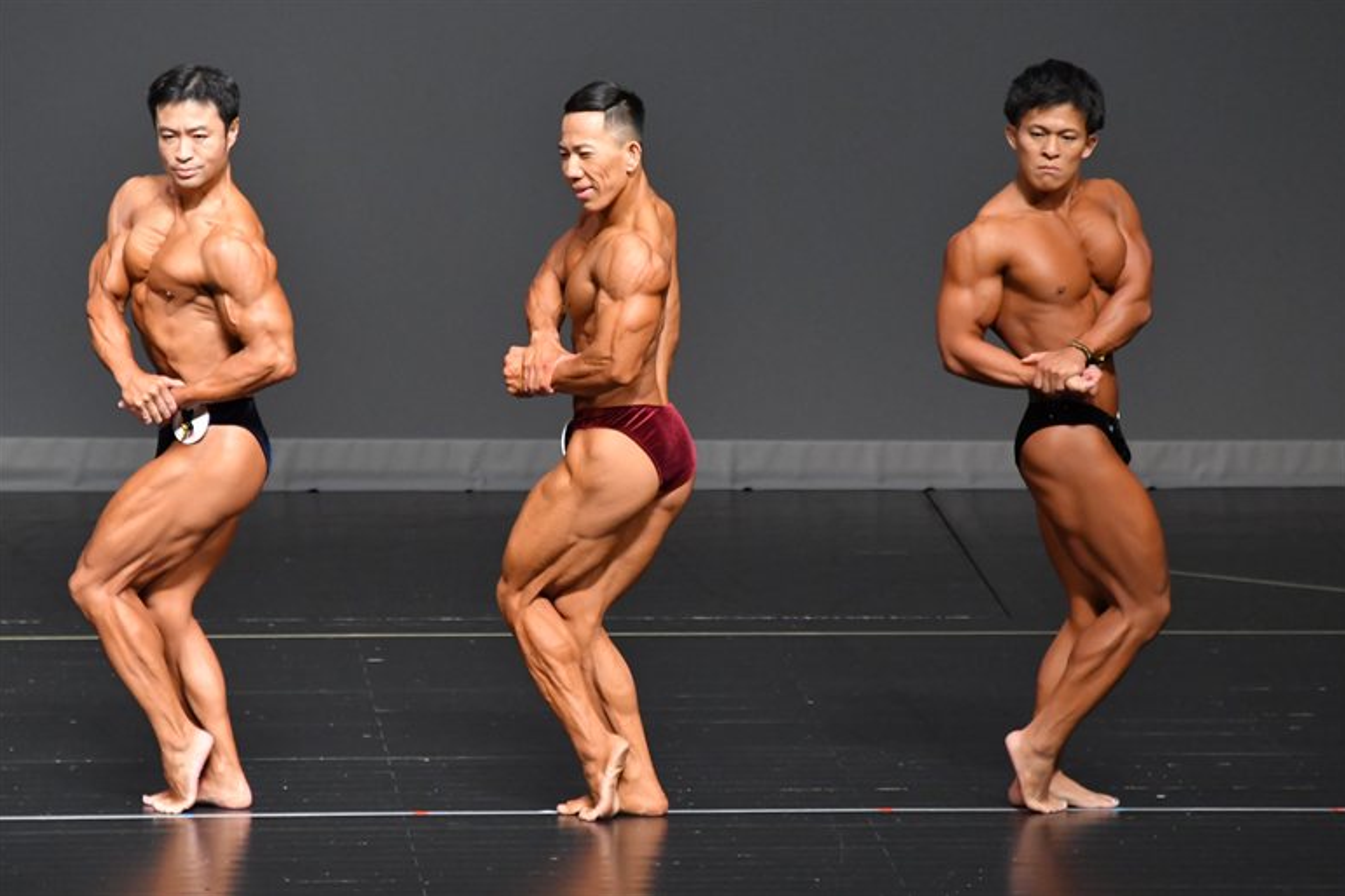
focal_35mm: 377
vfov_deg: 3.6
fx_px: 14084
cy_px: 448
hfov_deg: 5.5
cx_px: 674
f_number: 5.6
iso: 5000
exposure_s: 1/400
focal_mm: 250
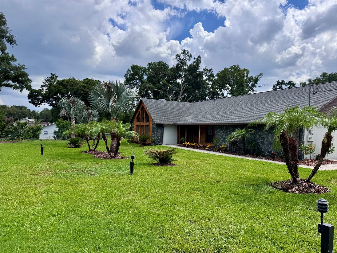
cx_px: 168
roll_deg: -1.2
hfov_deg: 71.6
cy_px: 126
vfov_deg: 56.8
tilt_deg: -1.3
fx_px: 234
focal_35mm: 24
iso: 80
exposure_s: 1/5814
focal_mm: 6.76
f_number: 1.78
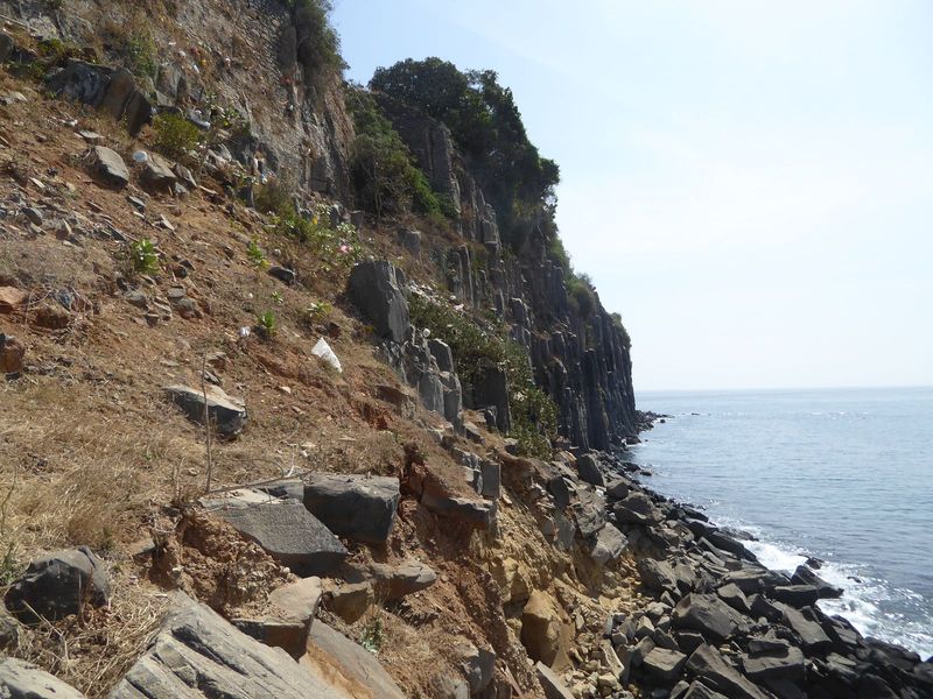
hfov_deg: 69.4
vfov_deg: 54.9
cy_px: 350
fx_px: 674
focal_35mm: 25
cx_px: 466
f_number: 3.3
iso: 80
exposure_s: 1/800
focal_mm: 4.3
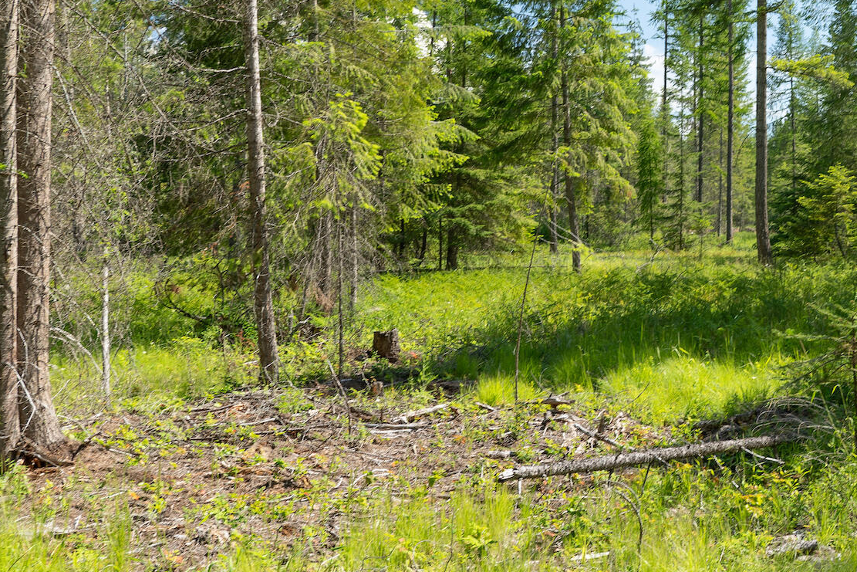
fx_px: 1286
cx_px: 639
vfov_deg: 24.9
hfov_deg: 36.1
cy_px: 184
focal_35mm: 54
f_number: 5.6
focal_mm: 24
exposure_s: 1/100
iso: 100
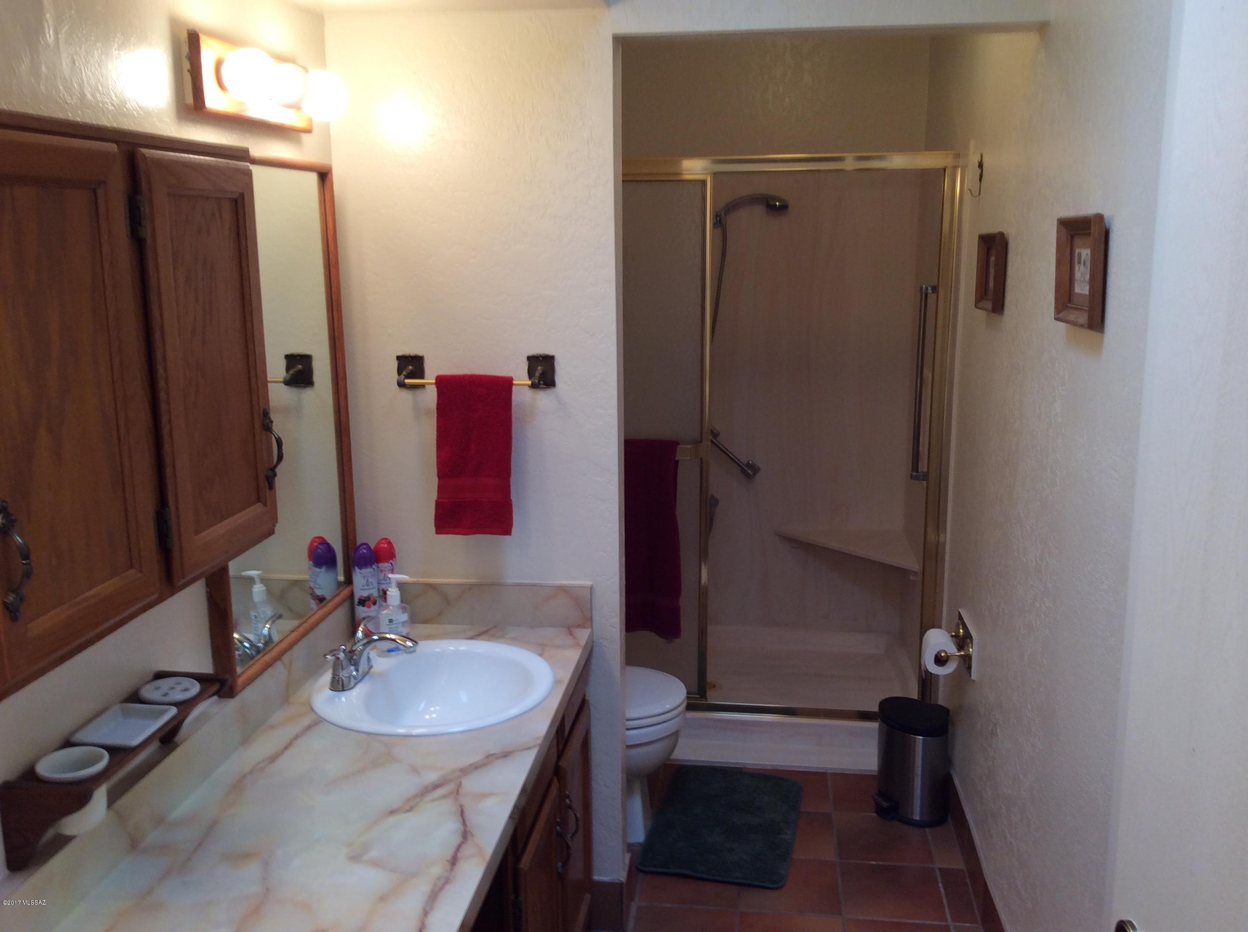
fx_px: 1188
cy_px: 466
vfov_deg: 42.8
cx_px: 624
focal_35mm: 33
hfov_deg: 55.4
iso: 32
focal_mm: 3.3
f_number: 2.4
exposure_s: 1/24
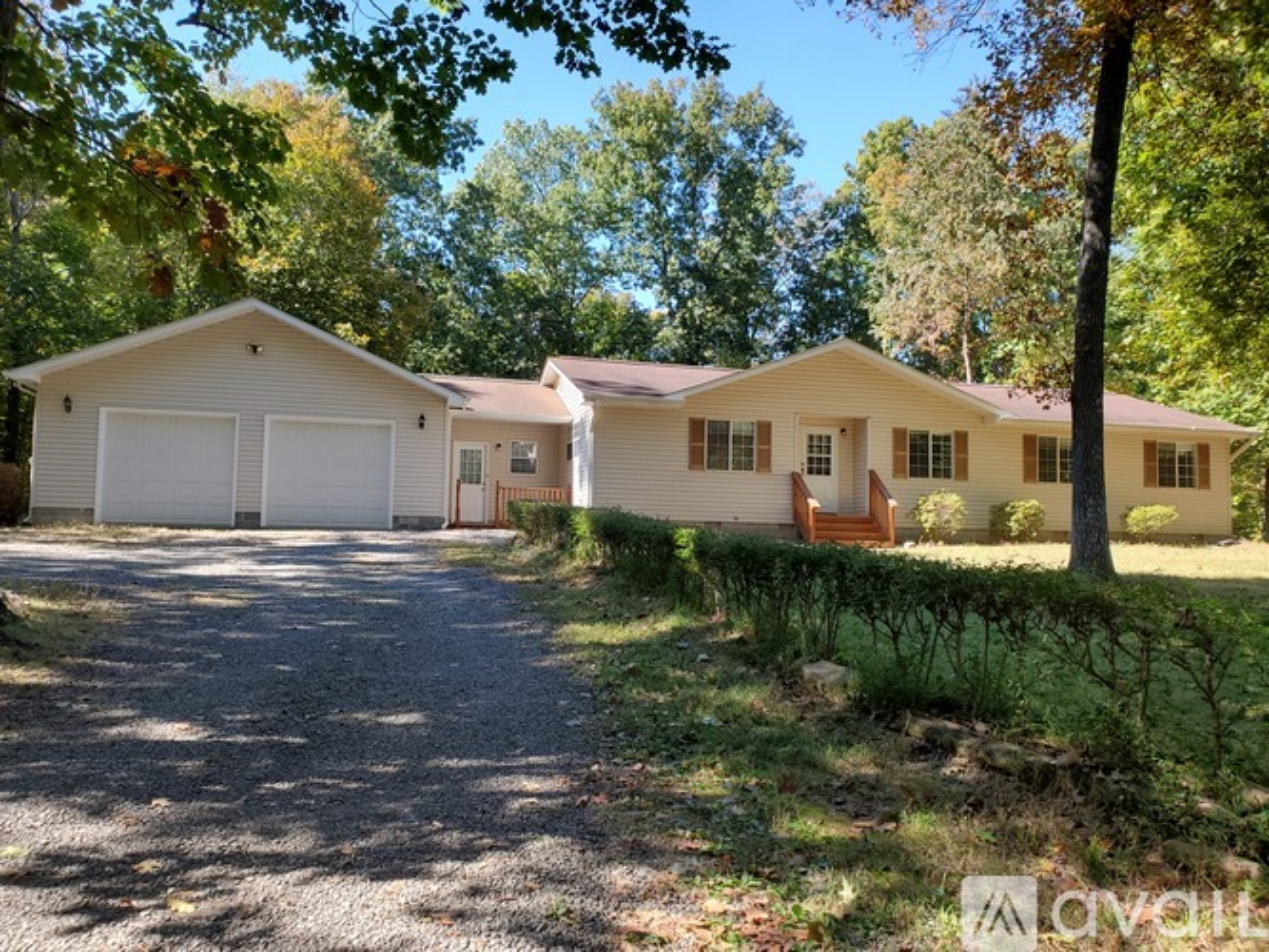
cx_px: 634
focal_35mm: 26
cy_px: 476
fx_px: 953
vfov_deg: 53.0
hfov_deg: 67.3
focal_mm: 4.3
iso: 50
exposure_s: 1/325
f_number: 2.4
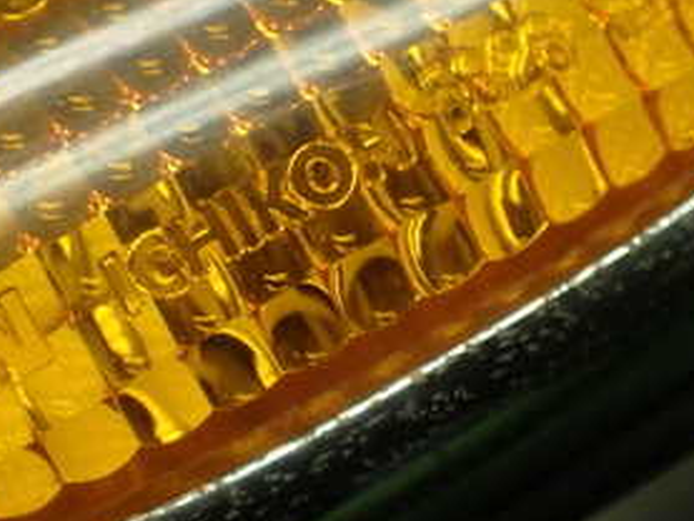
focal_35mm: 65
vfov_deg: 22.5
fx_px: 1304
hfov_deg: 29.8
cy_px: 173
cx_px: 318
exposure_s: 1/125
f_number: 2.3
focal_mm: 5.4
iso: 320
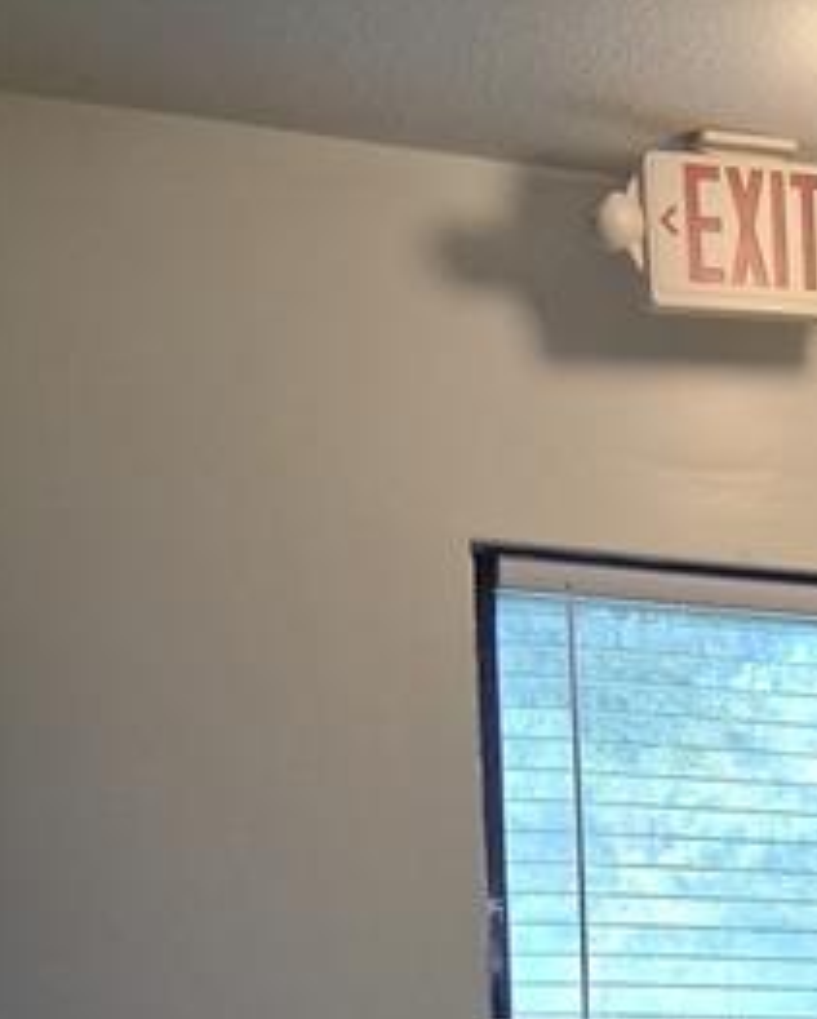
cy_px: 1406
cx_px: 1092
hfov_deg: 19.0
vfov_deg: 22.4
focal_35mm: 74
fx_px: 2233
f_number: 1.8
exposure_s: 1/60
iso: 320
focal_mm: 3.98
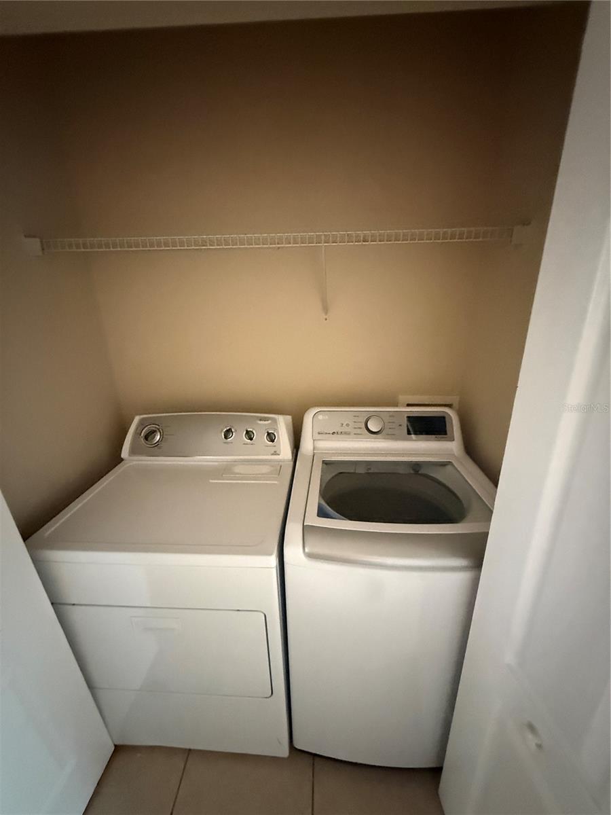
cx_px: 306
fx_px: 329
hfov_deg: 85.7
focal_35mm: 14
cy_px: 408
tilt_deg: -18.0
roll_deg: -0.4
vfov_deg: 102.1
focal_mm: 2.22
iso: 1600
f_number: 2.2
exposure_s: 1/40
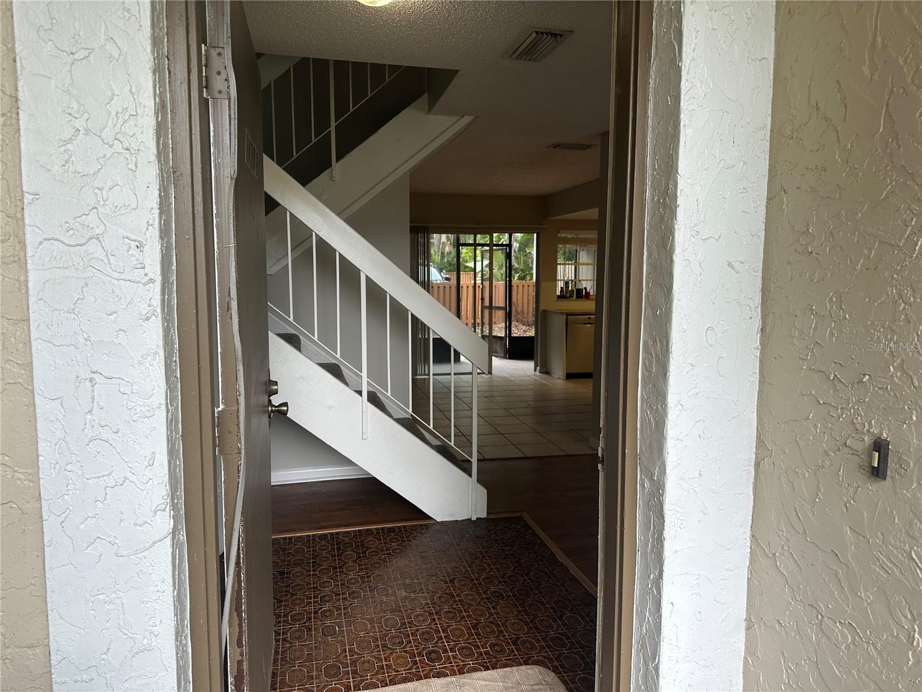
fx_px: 639
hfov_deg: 71.6
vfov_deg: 56.8
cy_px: 346
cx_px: 461
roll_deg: +0.5
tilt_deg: -6.2
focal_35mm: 24
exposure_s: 1/210
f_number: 1.78
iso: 64
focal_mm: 6.86
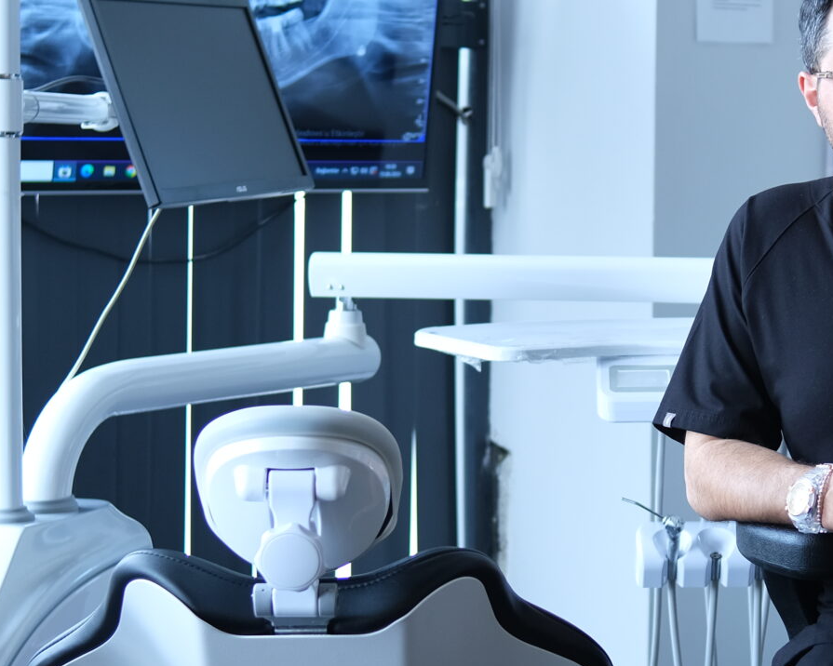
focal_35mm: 94
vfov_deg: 16.4
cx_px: 531
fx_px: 2317
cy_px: 318
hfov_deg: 20.3
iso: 320
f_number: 2
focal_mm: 23
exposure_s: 1/100
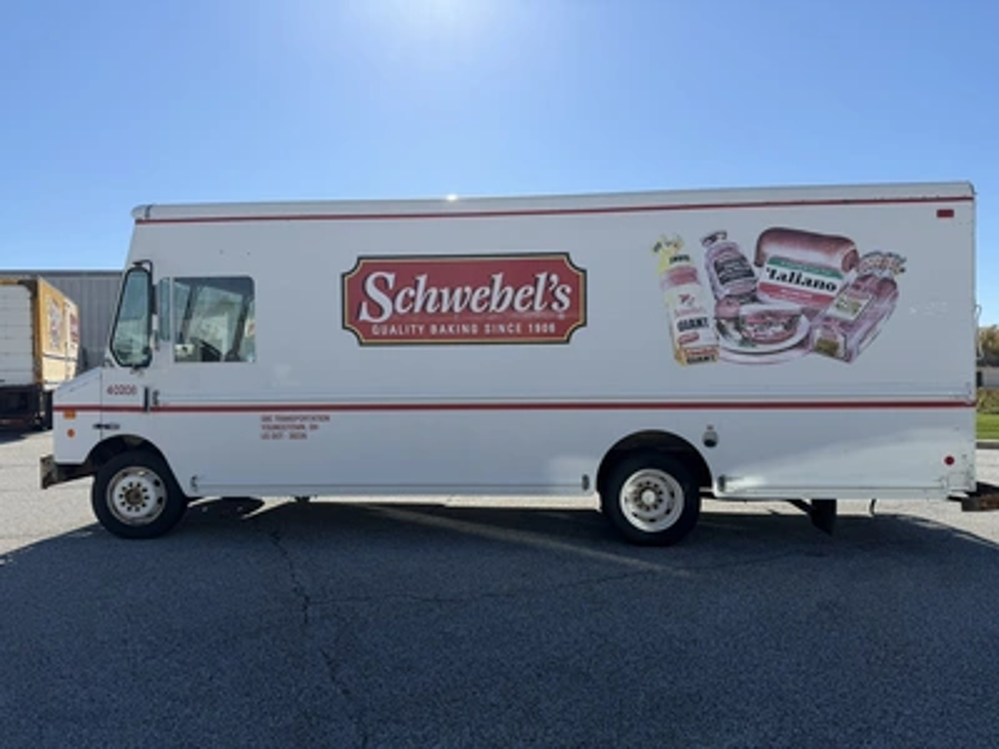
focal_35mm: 24
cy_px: 374
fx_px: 693
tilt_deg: +1.2
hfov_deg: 71.6
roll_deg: +0.4
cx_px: 500
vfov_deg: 56.8
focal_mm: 6.76
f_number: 1.78
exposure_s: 1/5714
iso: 80
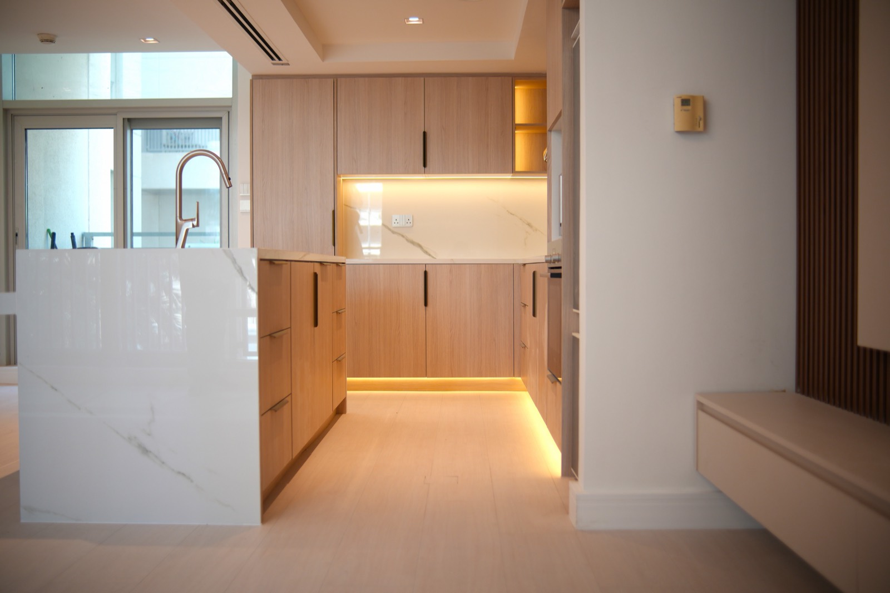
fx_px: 840
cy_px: 296
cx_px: 445
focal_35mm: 34
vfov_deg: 38.9
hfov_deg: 55.8
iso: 100
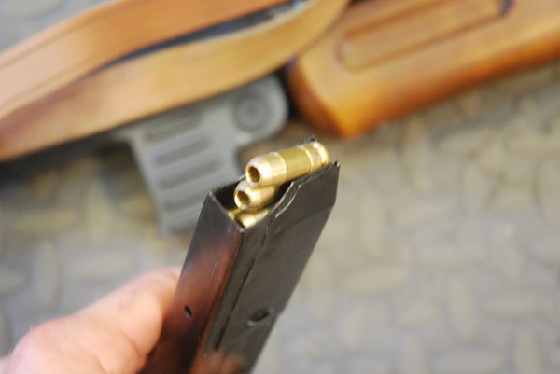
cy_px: 187
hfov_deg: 26.0
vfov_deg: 17.5
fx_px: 1214
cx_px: 280
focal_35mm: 78
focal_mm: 52
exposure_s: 1/25
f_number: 4.5
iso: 1600
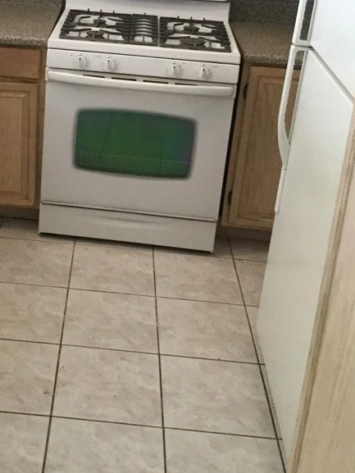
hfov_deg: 26.1
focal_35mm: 55
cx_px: 70
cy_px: 102
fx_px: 752
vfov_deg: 34.0
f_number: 2.4
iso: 200
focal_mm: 3.3
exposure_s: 1/30
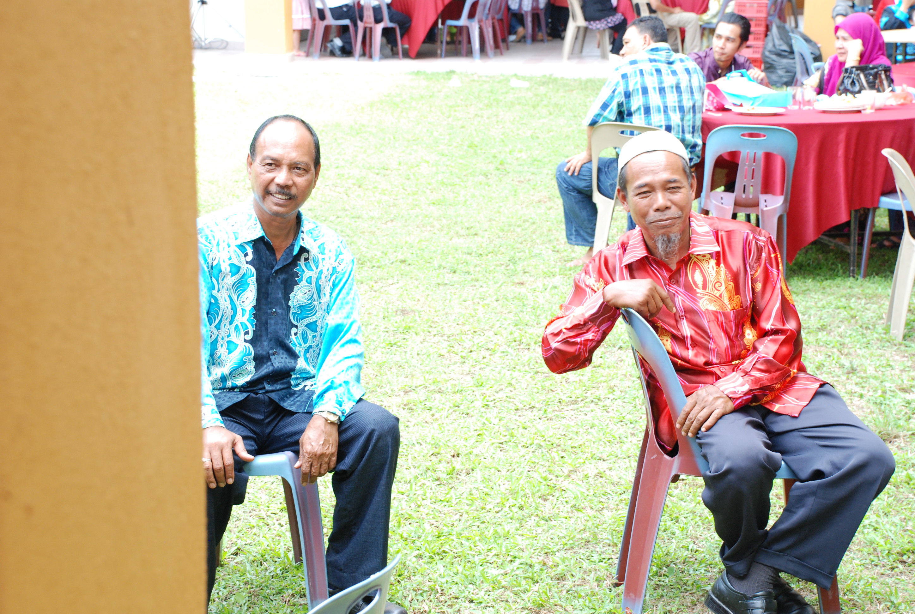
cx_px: 458
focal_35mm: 78
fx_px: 1987
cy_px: 307
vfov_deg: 17.6
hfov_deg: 25.9
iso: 400
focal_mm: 52
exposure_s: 1/50
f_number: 7.1
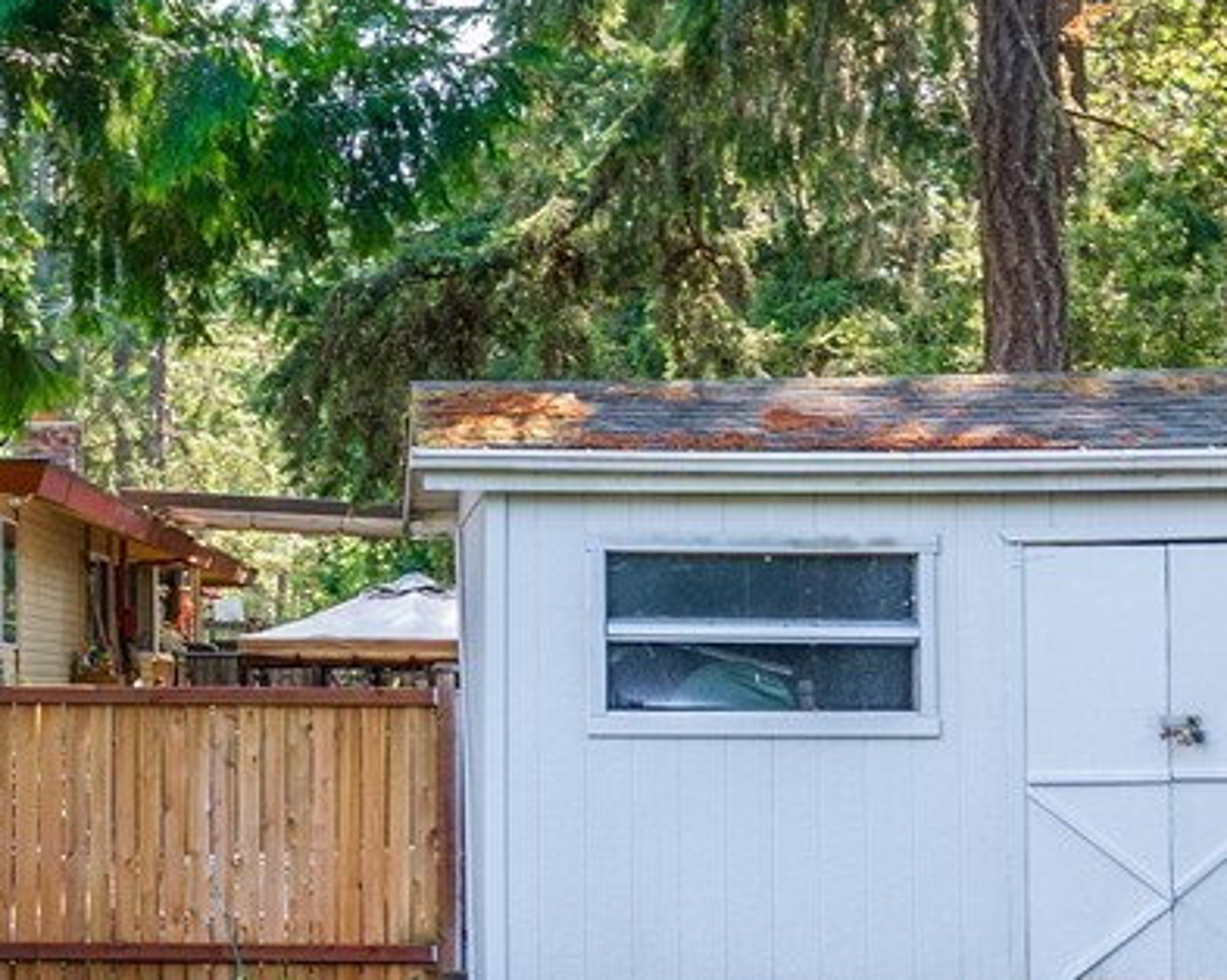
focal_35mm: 77
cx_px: 233
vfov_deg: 19.8
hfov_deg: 24.3
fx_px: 2795
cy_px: 644
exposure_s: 1/30
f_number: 7.1
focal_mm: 19
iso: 200
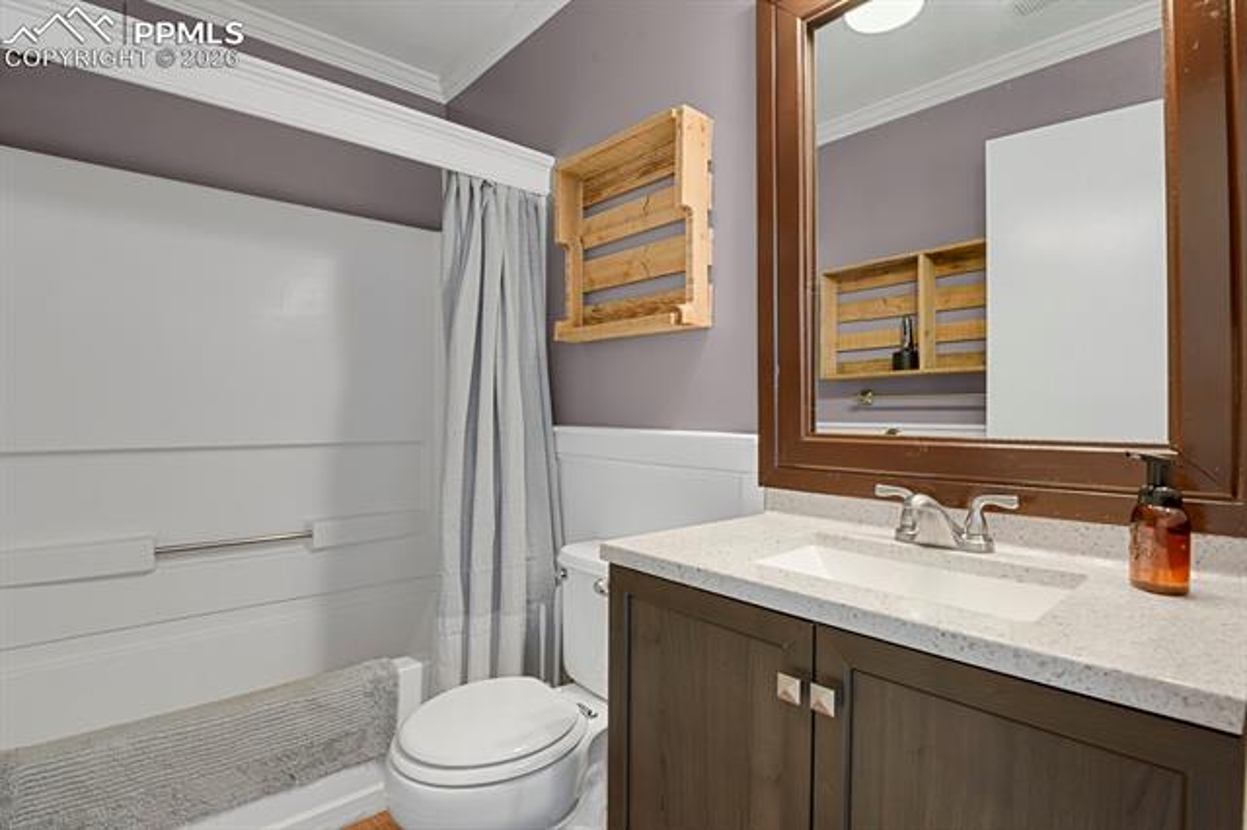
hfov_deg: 93.3
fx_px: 589
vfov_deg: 70.4
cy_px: 415
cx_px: 624
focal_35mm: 17
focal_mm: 17
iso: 250
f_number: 8
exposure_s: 5
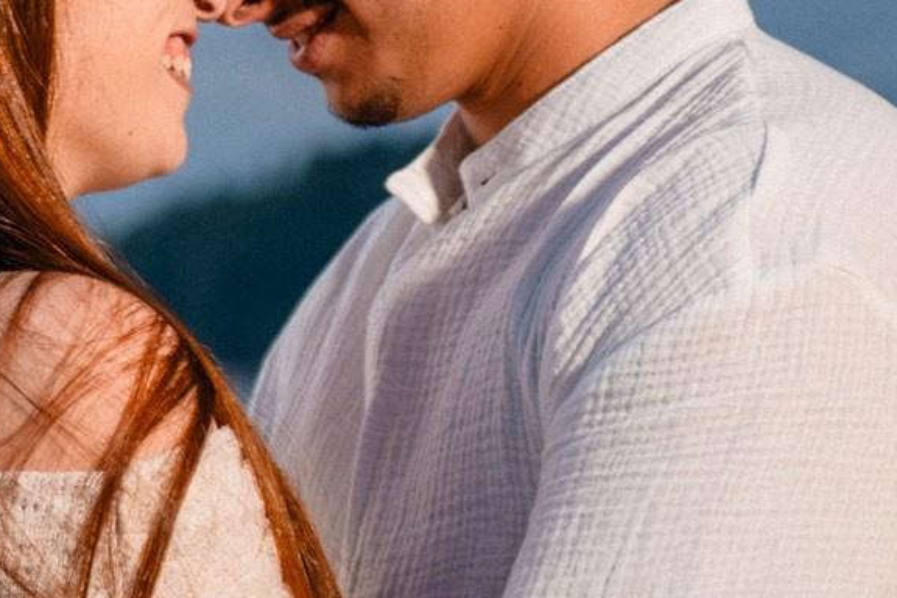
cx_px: 648
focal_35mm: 201
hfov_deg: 10.2
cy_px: 359
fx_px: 5008
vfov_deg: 6.8
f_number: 2.5
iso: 1600
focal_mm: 50
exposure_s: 1/250
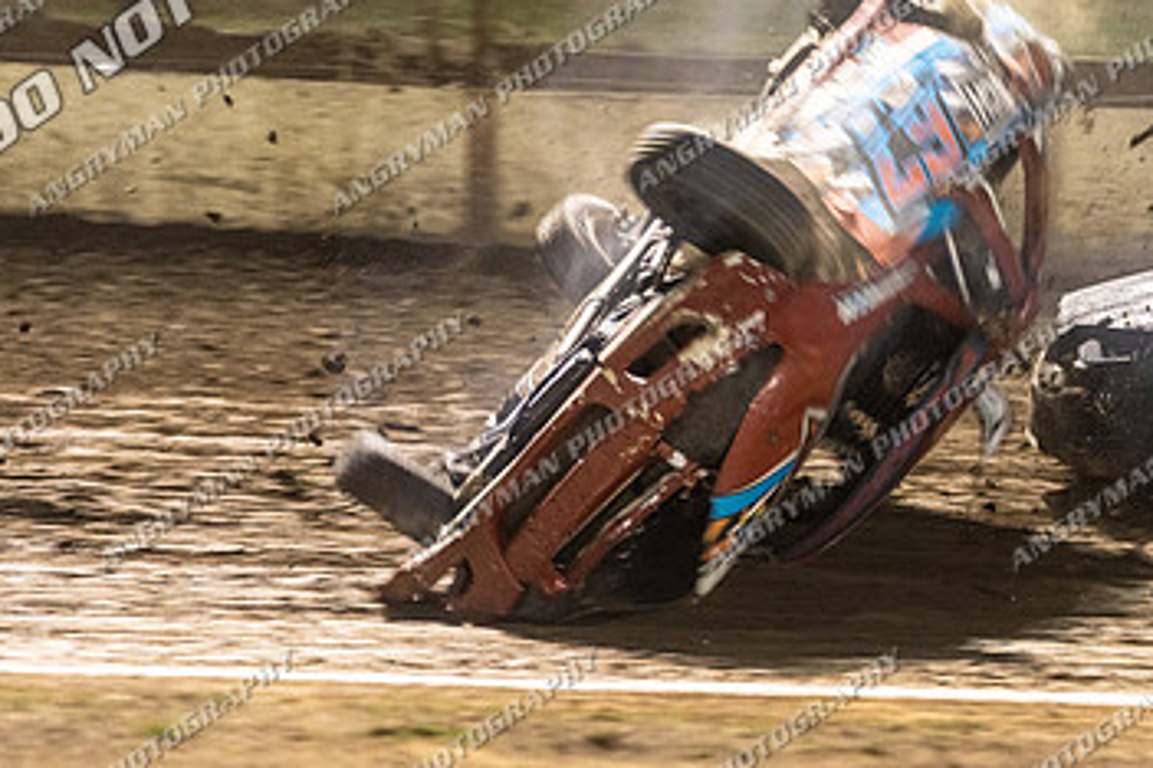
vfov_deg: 7.2
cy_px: 281
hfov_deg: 10.8
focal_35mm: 190
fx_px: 6085
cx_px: 802
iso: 1600
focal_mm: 115
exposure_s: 1/160
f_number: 2.8
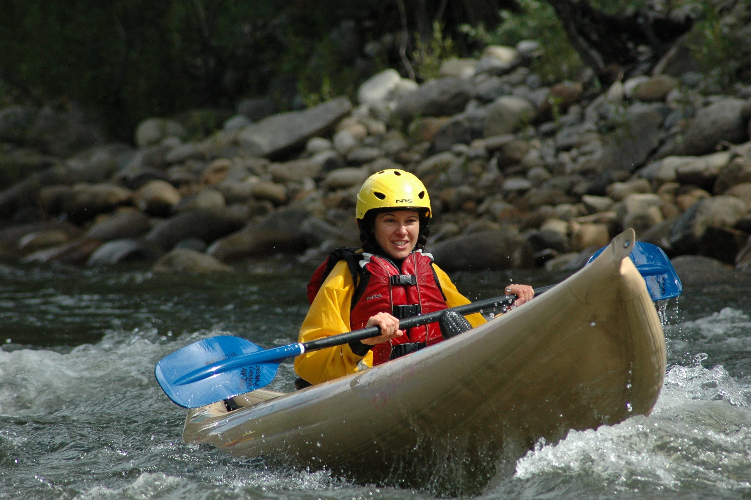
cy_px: 250
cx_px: 376
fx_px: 9379
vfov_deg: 3.0
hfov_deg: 4.6
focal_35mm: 450
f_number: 7.1
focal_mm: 300
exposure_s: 1/800
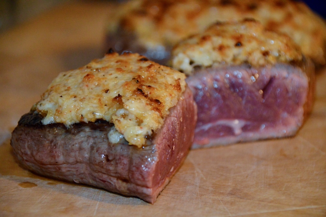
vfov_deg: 5.9
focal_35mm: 232
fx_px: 2104
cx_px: 163
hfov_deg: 8.9
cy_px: 108
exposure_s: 1/60
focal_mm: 155
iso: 3200
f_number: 6
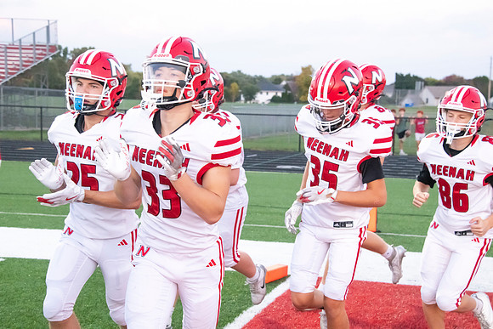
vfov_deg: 20.0
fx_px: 931
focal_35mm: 68
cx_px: 246
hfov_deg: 29.6
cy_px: 164
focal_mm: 68
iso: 10000
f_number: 7.1
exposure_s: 1/640
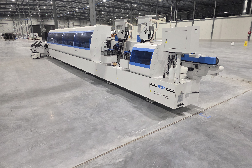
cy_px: 81
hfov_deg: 73.7
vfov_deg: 53.1
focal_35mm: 24
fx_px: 168
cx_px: 126
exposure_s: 1/100
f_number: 1.7
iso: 500
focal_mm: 6.3
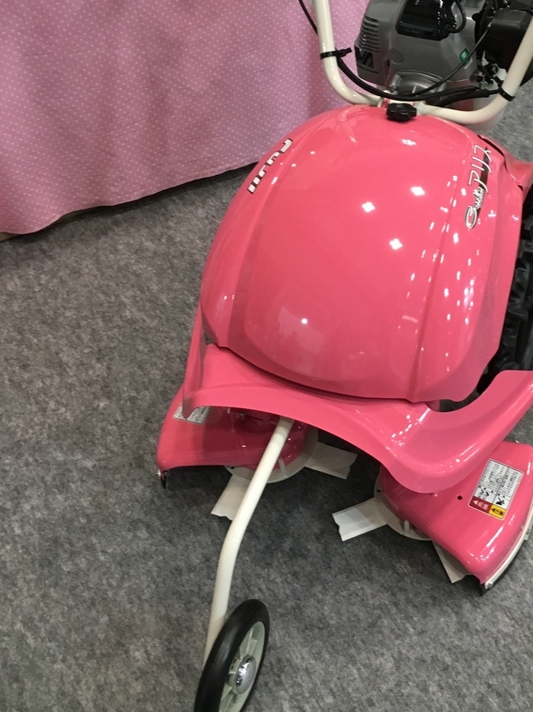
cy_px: 214
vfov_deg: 40.5
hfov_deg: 31.0
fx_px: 945
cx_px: 390
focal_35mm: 46
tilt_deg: -37.4
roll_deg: +3.5
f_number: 2.2
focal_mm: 4.15
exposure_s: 1/30
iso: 125
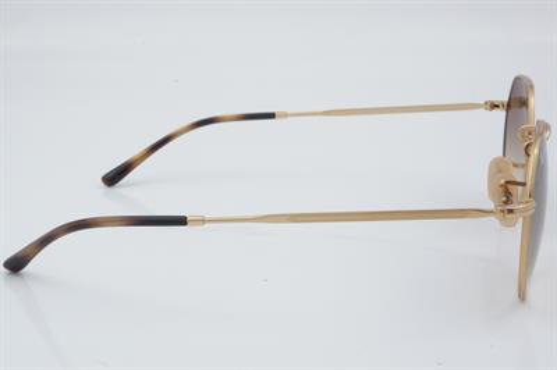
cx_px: 278
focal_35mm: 75
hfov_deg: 27.0
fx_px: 1159
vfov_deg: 18.2
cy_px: 185
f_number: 32
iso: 100
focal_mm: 50
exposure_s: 1/3
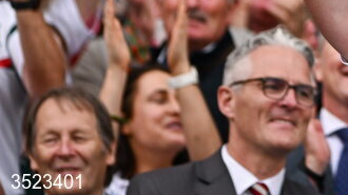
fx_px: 8999
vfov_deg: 1.2
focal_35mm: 976
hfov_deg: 2.2
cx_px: 498
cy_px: -140
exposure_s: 1/2500
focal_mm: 300
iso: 400
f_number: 2.8
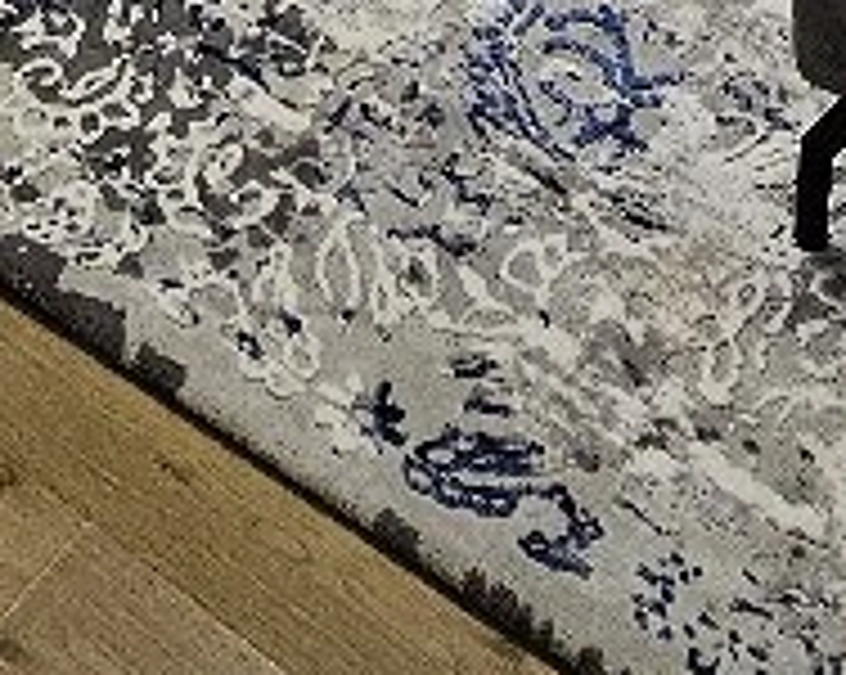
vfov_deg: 9.5
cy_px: -1685
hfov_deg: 20.9
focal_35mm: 90
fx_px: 2251
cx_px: 104
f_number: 2.2
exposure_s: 1/50.3
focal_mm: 2.2
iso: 64
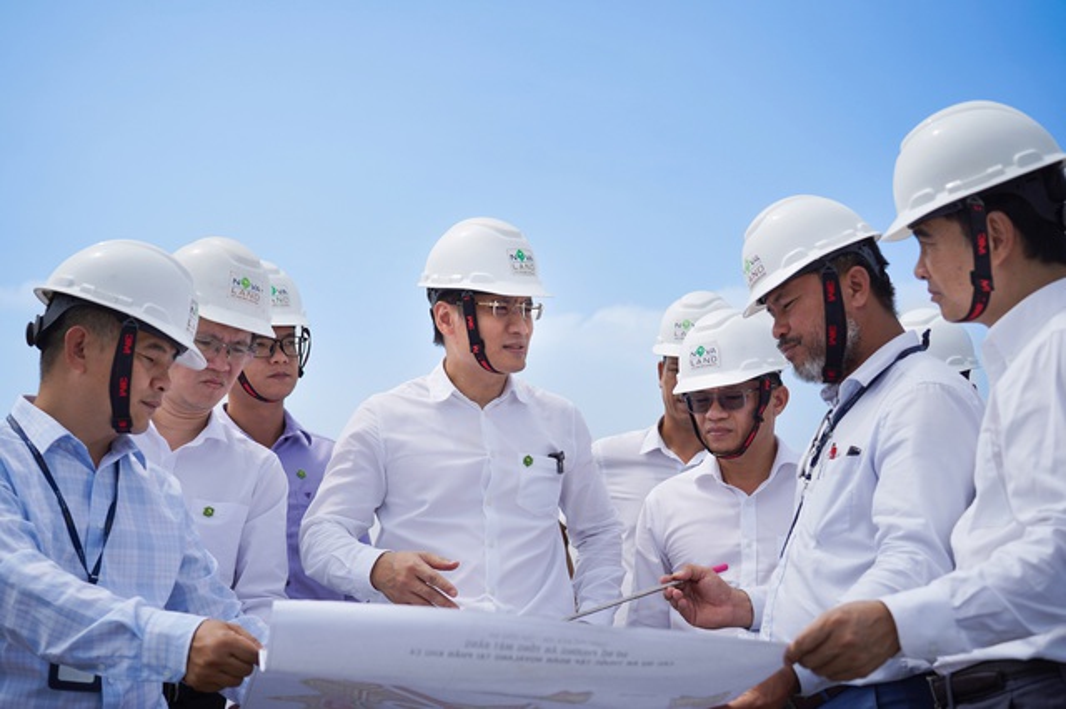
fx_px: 1273
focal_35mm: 43
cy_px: 354
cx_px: 533
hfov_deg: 45.5
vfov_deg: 31.2
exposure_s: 1/2000
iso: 100
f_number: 4.5
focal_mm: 43
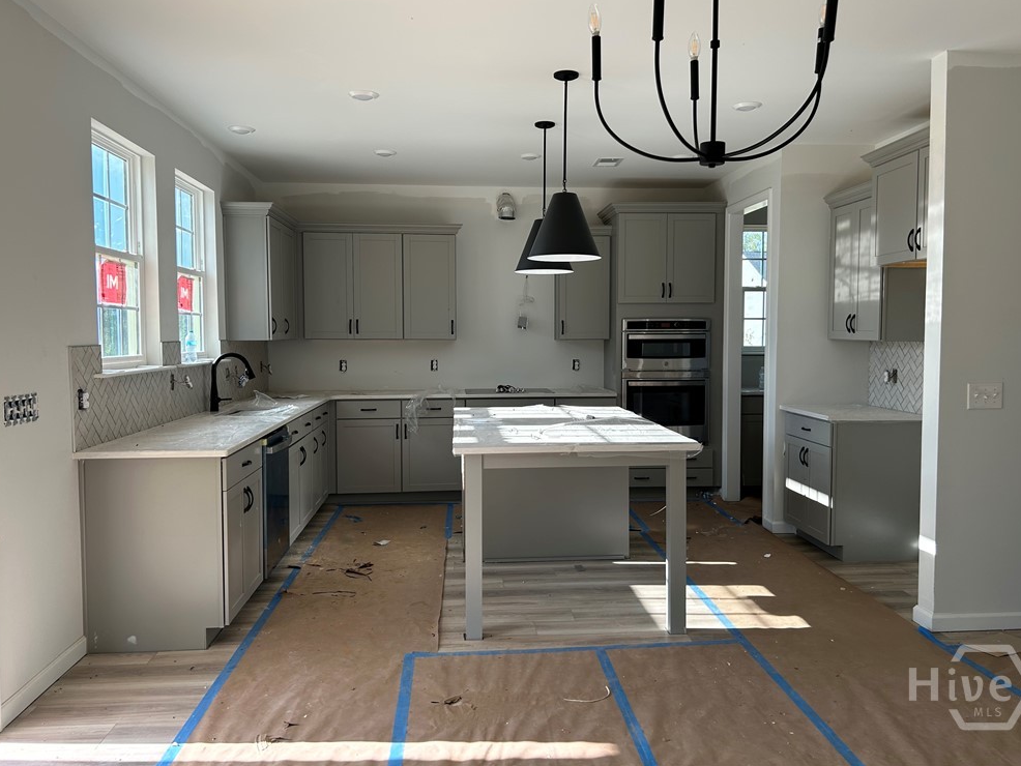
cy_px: 370
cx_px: 521
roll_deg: +0.2
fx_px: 797
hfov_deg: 65.3
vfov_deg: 51.4
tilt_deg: -3.6
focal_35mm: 27
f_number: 1.5
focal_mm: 5.7
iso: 50
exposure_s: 1/411
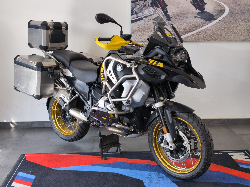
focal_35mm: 46
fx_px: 332
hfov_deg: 41.2
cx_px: 125
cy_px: 94
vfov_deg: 31.5
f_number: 1.6
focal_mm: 6.57
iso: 50
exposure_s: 1/155
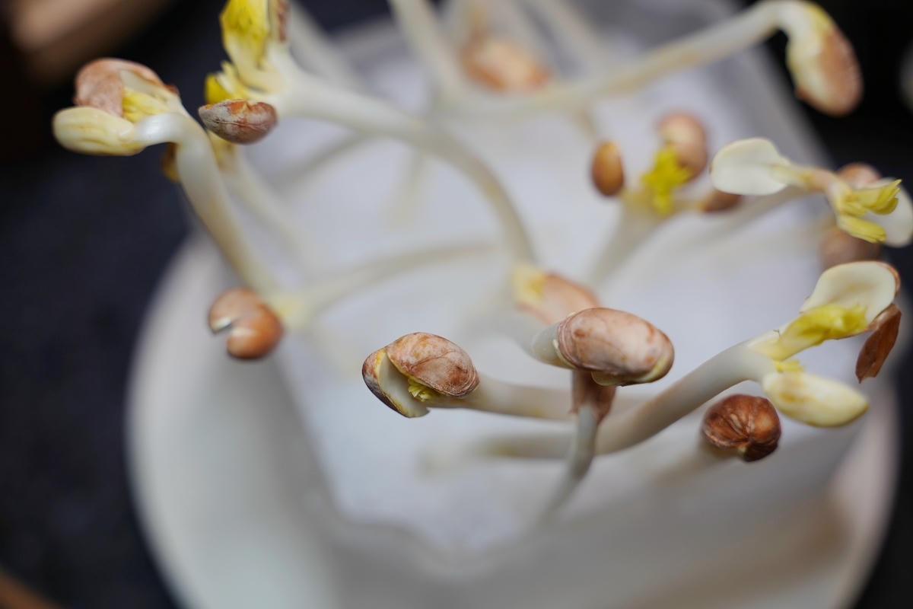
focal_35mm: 75
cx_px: 456
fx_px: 1902
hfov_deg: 27.0
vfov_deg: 18.2
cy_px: 304
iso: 160
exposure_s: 1/80
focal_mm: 75
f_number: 4
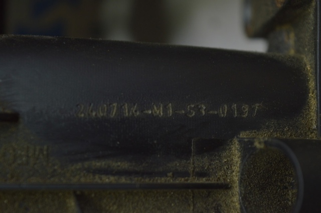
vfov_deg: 16.5
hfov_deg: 24.6
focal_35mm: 82
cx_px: 160
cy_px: 106
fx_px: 735
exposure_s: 1/40
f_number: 5.6
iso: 400
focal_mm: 55
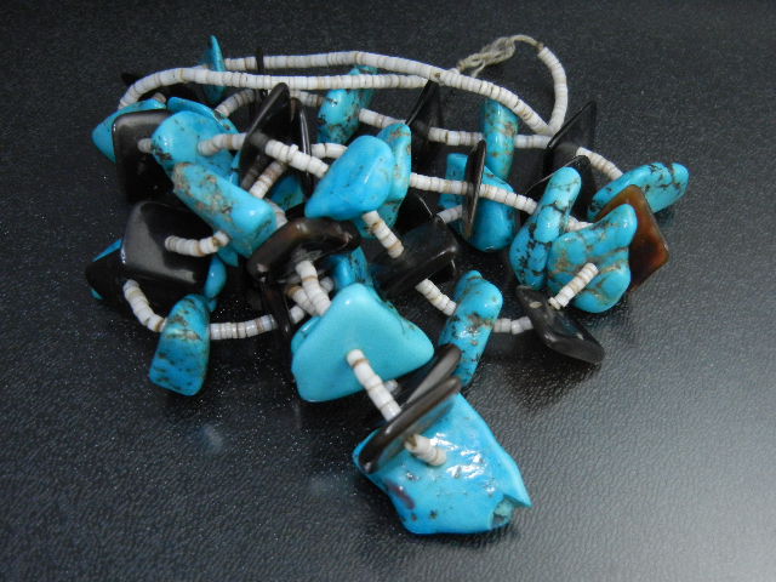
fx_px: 1009
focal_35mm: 45
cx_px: 388
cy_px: 291
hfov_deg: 42.1
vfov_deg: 32.2
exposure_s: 1/30
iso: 800
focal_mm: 8.1
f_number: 7.6
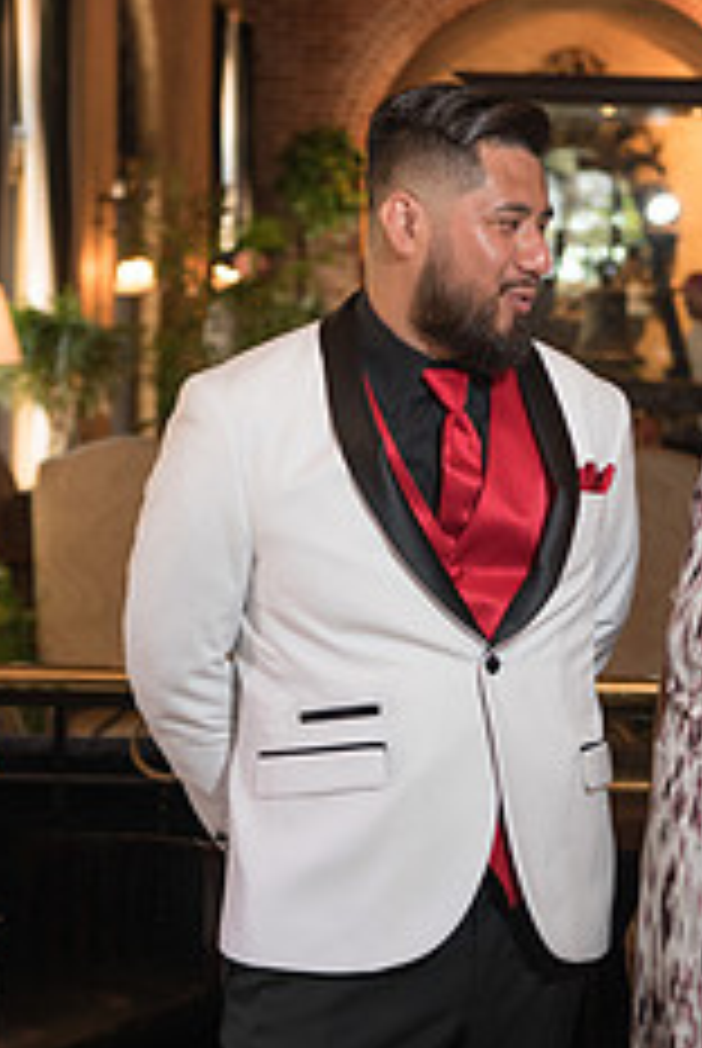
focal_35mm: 106
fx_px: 3091
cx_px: 540
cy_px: 315
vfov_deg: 19.2
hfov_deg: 12.9
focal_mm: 55
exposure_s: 1/160
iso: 1250
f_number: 3.5
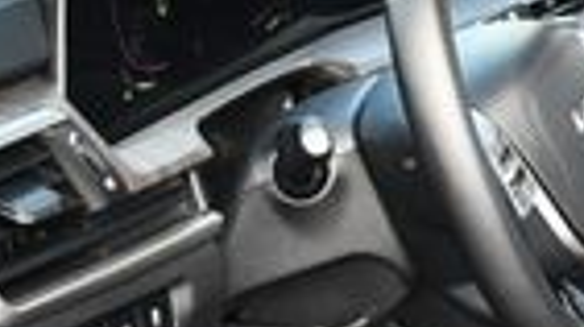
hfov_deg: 12.2
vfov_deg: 7.0
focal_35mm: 171
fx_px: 2645
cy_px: 480
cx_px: 775
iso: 450
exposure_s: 1/250
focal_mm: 18
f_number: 3.5
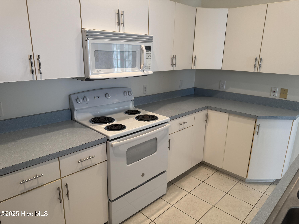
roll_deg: -0.9
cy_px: 112
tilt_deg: -15.5
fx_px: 207
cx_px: 150
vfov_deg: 56.8
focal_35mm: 24
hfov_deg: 71.6
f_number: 1.78
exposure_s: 1/60
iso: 125
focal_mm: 6.76
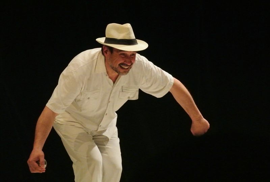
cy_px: 91
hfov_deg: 9.5
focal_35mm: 216
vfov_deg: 6.4
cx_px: 135
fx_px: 1623
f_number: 10
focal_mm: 80.1
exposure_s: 1/320
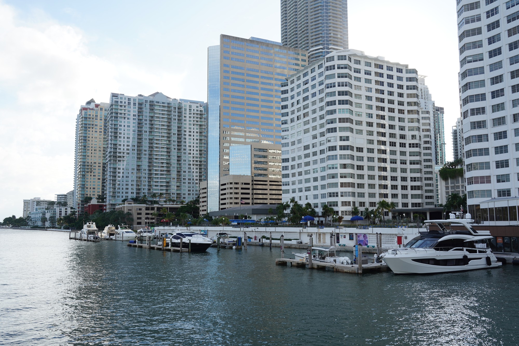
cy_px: 173
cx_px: 260
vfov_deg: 42.3
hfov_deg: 60.3
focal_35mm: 31
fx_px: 447
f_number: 11
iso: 100
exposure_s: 1/100
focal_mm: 31
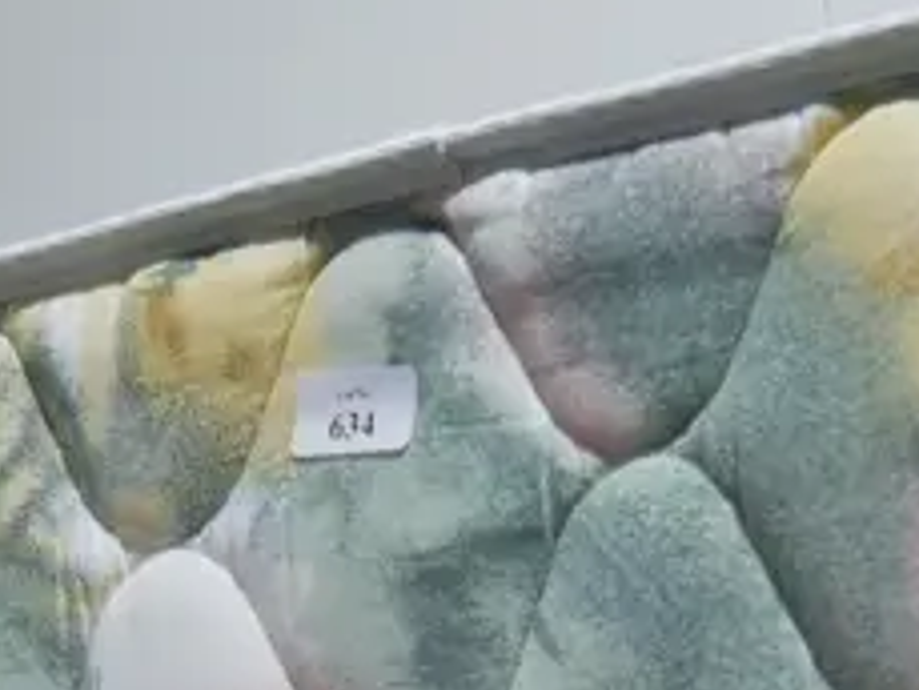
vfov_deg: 8.9
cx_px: 313
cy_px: 1212
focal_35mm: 161
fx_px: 4277
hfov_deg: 12.3
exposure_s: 1/60
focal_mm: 18
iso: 200
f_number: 4
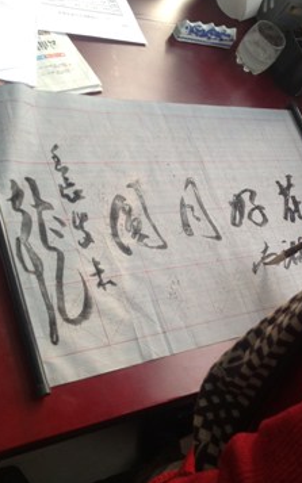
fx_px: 685
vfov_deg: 38.9
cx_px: 265
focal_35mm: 52
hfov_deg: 24.2
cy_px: 242
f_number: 2.4
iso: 64
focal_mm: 4.28
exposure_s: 1/40
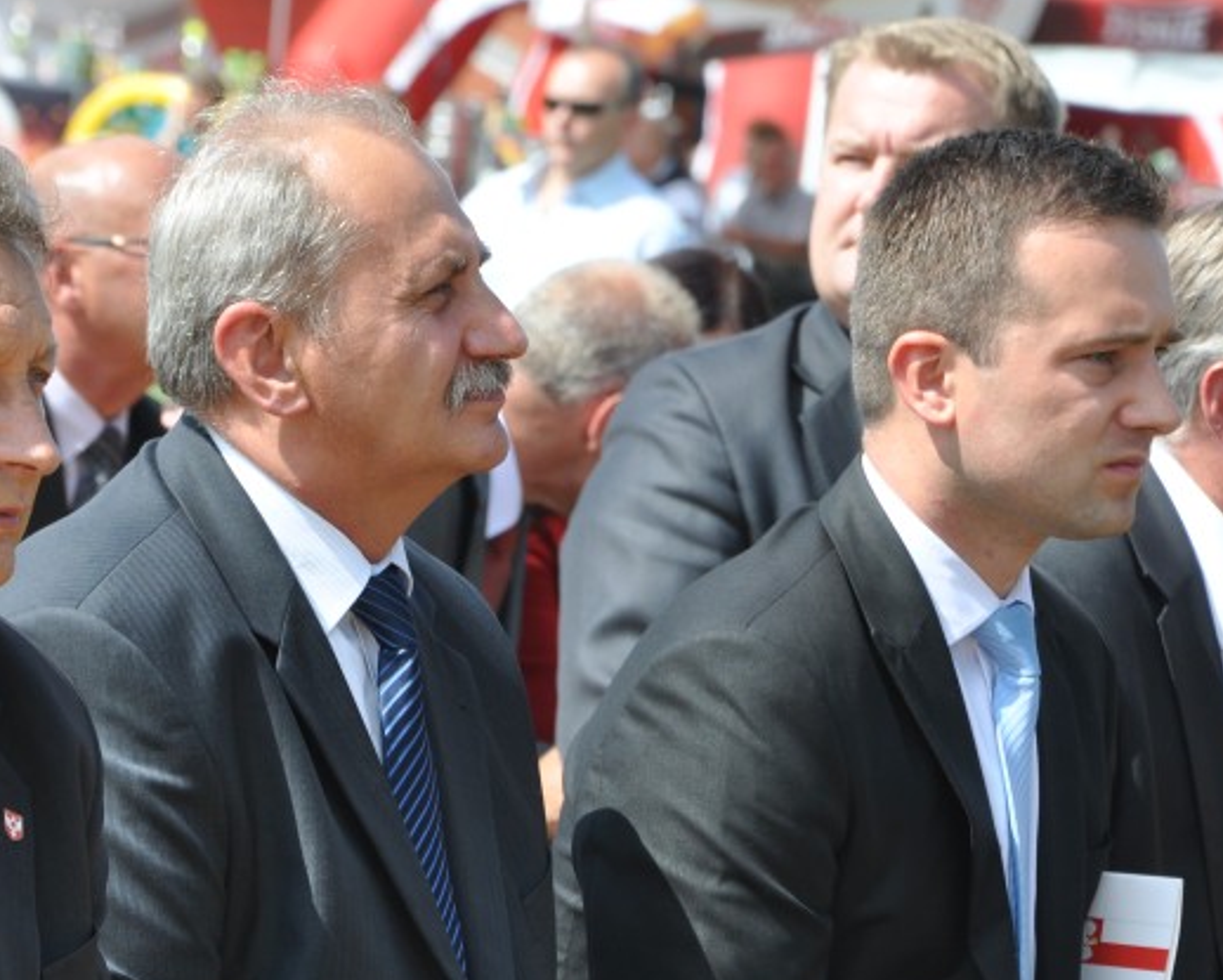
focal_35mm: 285
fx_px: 10318
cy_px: 772
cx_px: 423
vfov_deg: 5.4
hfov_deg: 6.8
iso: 200
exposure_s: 1/250
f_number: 8
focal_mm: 105
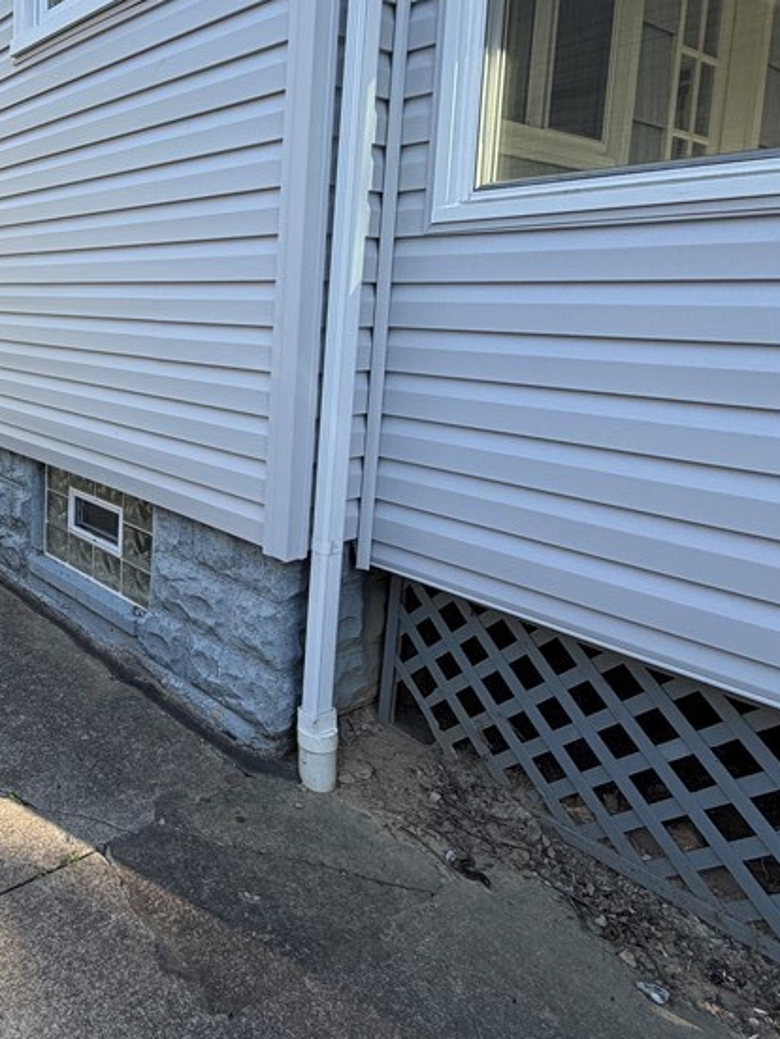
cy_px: 387
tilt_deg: -5.3
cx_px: 77
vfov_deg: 66.2
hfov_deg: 47.7
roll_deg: -1.5
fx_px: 780
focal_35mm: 26
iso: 64
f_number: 2.2
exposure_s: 1/439
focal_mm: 2.22
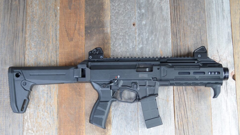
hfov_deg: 45.5
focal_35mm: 45
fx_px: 286
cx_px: 120
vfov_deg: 26.5
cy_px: 81
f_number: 4.5
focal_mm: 28
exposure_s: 1/40
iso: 250
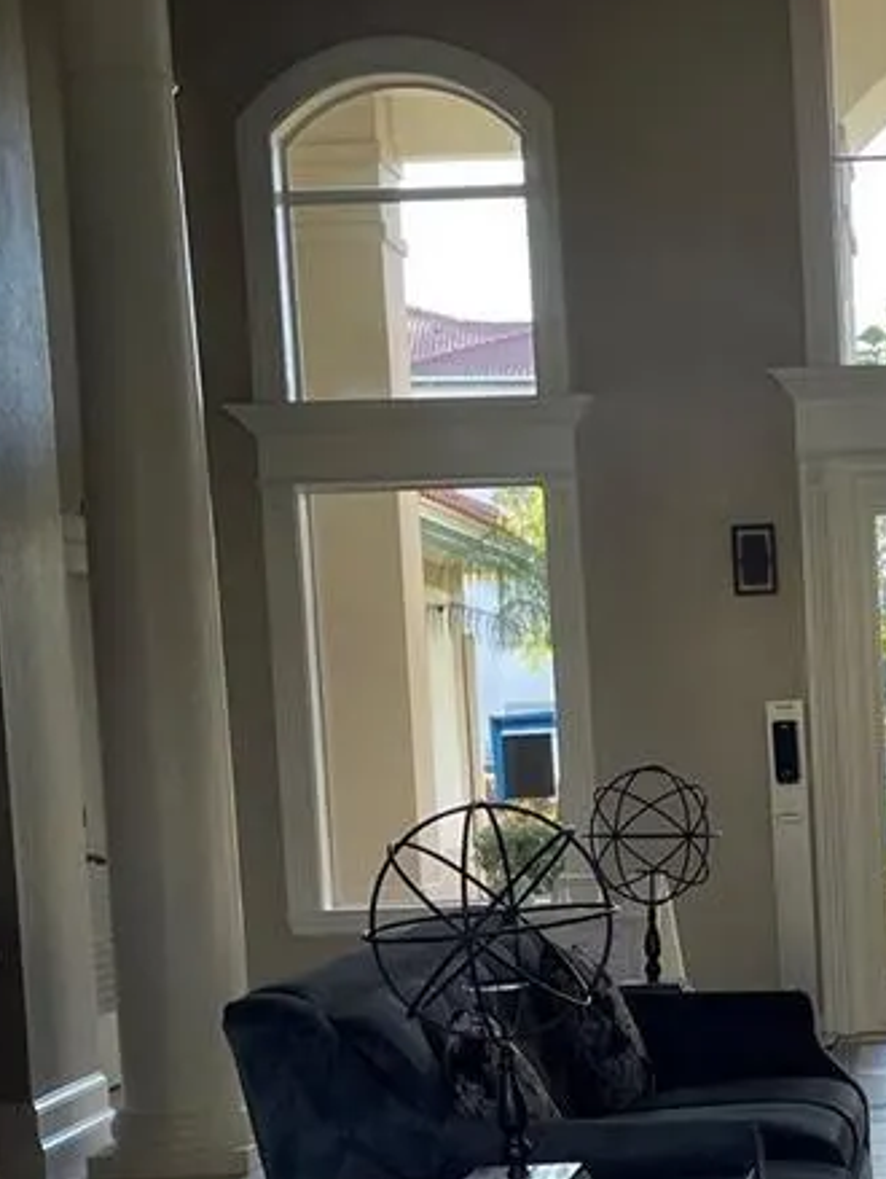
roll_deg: +2.1
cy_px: 924
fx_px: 2419
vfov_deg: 26.9
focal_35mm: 71
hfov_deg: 20.0
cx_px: 921
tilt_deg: -5.5
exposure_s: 1/121
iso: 50
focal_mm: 4.2
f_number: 1.6
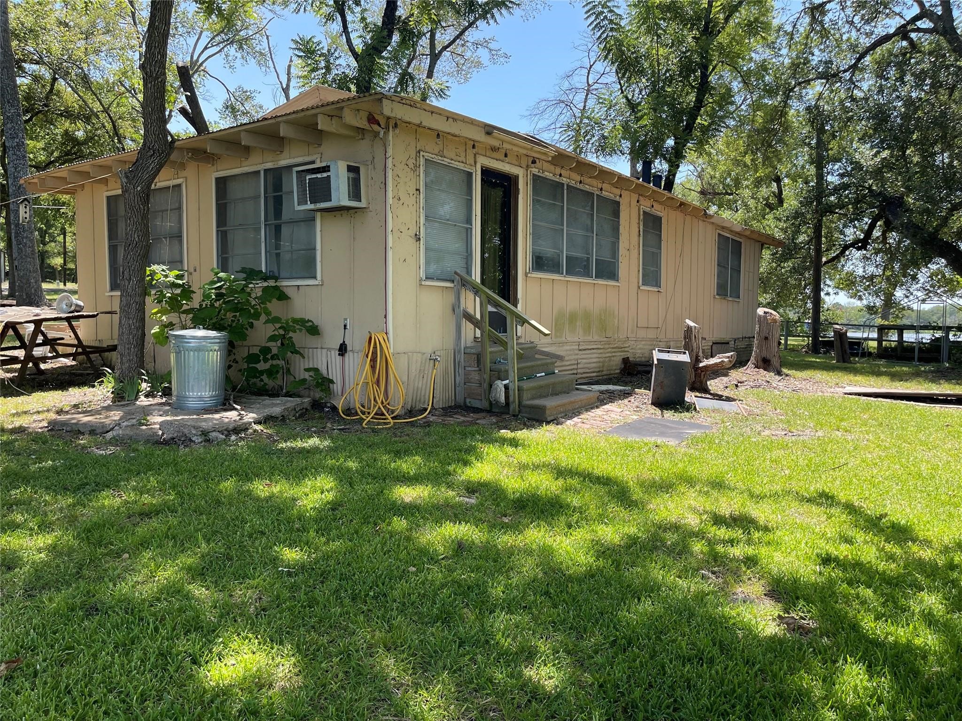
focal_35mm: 25
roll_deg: +0.7
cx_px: 481
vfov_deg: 54.9
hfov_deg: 69.4
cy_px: 360
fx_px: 695
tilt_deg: -2.0
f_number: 1.6
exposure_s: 1/700
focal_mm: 5.1
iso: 32
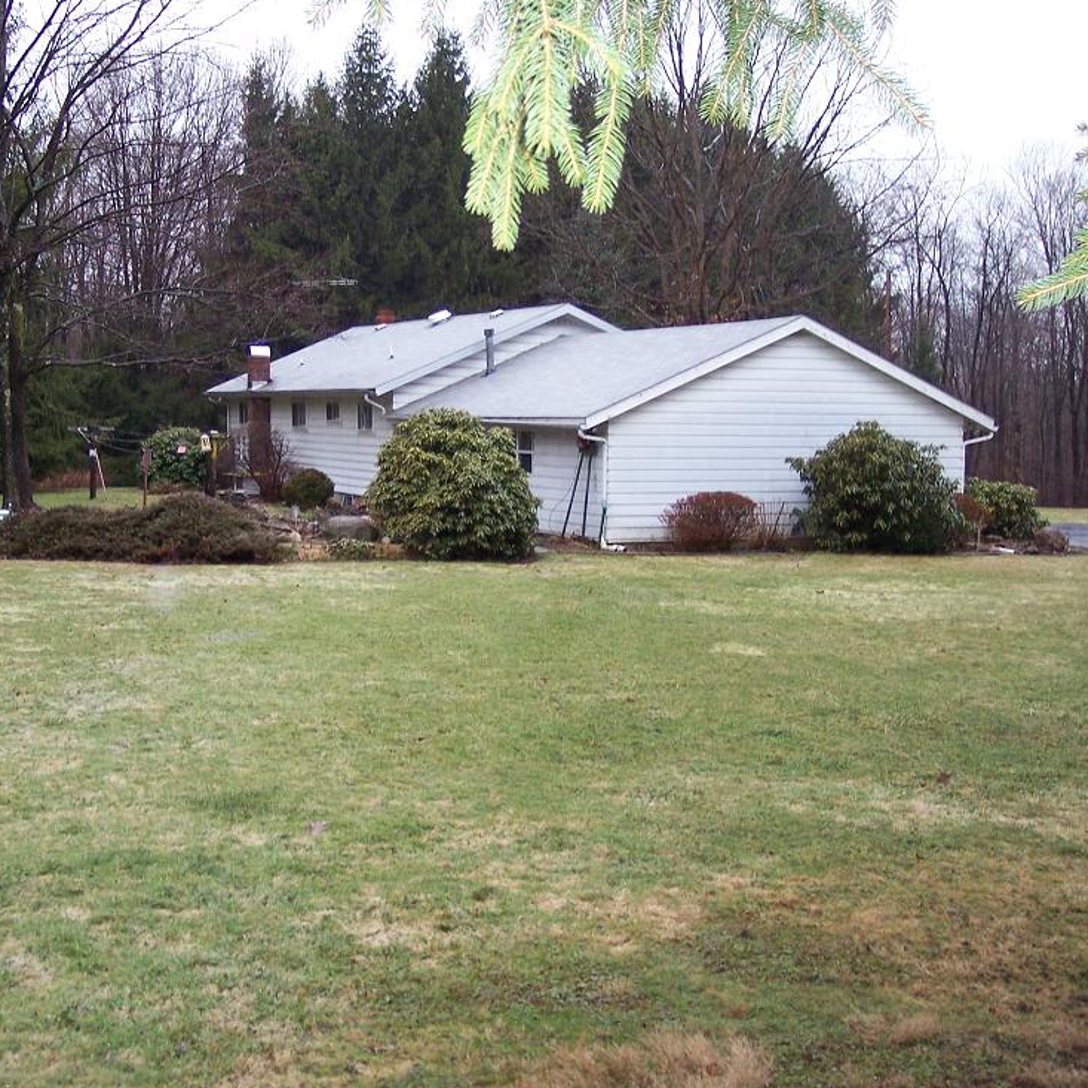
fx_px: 1671
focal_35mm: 47
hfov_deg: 35.9
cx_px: 438
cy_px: 546
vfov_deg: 36.1
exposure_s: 1/90
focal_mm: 8
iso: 140
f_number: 2.8
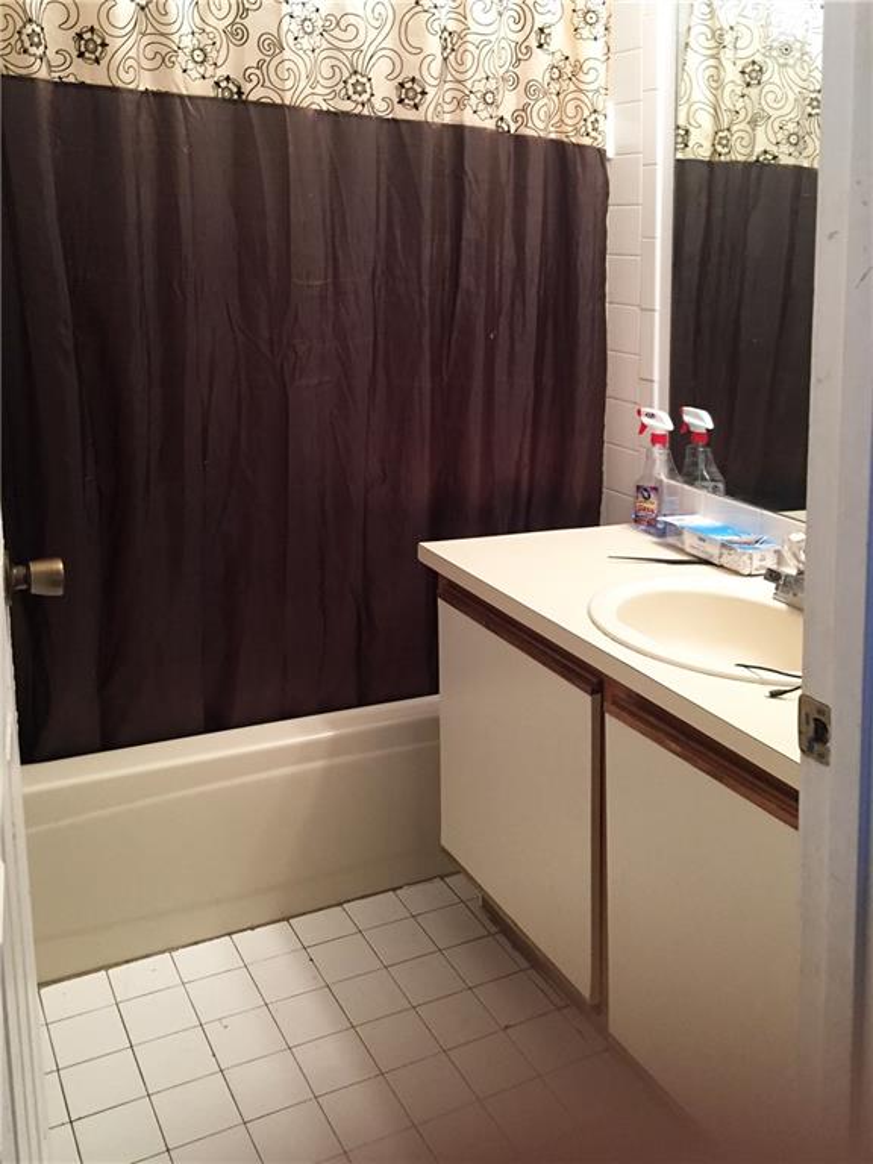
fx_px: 975
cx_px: 436
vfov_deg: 61.7
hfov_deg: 48.2
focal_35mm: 29
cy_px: 582
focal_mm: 4.15
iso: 125
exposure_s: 1/30
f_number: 2.2
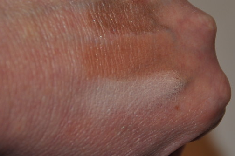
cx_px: 121
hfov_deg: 10.2
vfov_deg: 6.8
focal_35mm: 201
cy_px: 36
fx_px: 1311
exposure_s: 1/125
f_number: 5.6
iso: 200
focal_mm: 66
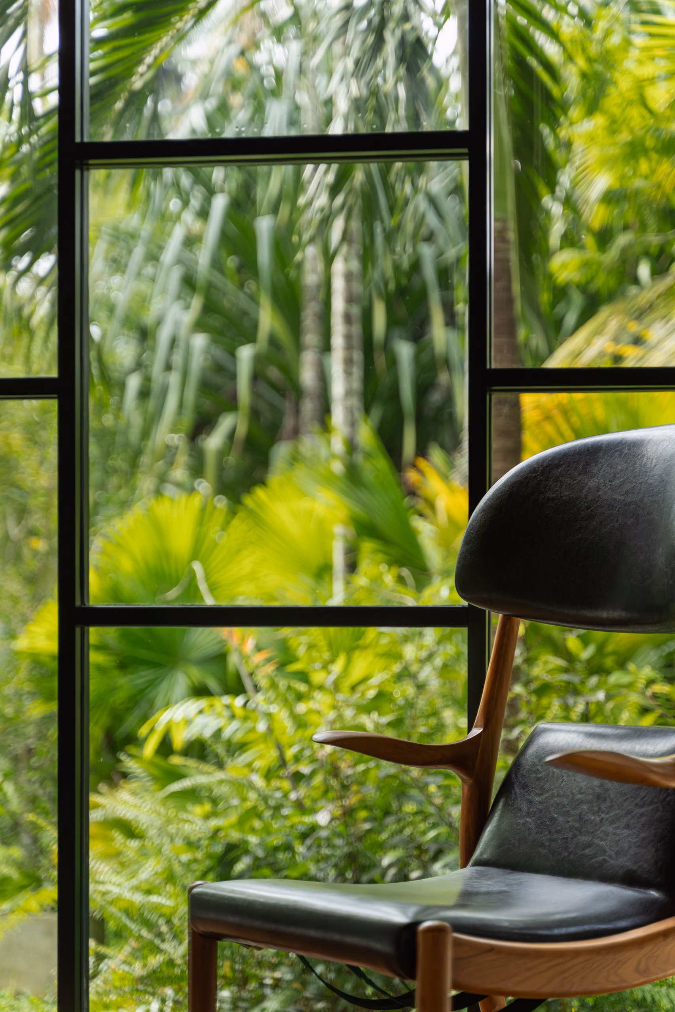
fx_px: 1997
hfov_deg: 19.2
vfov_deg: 28.5
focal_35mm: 71
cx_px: 338
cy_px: 506
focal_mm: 71
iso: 640
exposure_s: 1/250
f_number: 2.8
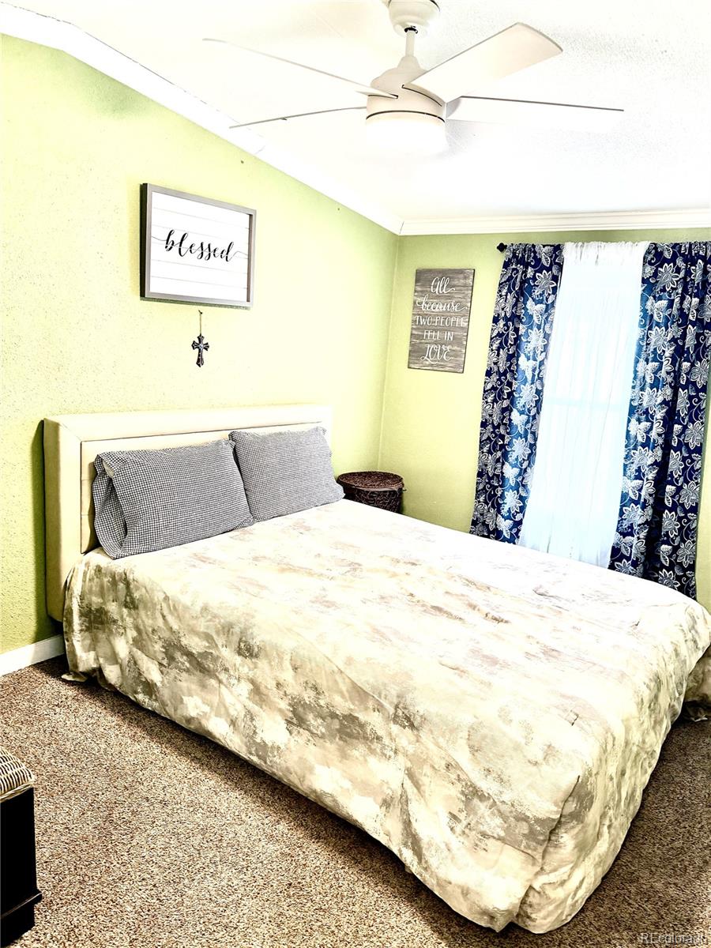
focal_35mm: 24
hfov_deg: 56.8
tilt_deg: -11.1
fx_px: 657
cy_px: 474
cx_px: 356
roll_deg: -3.6
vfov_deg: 71.6
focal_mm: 6.76
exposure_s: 1/120
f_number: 1.78
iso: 250
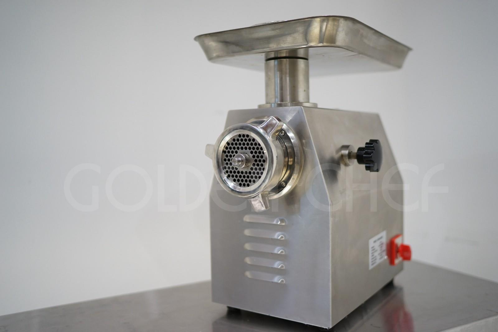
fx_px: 484
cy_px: 166
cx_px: 249
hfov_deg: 54.4
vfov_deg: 37.8
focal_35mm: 35
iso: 500
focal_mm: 35
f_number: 1.4
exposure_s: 1/640
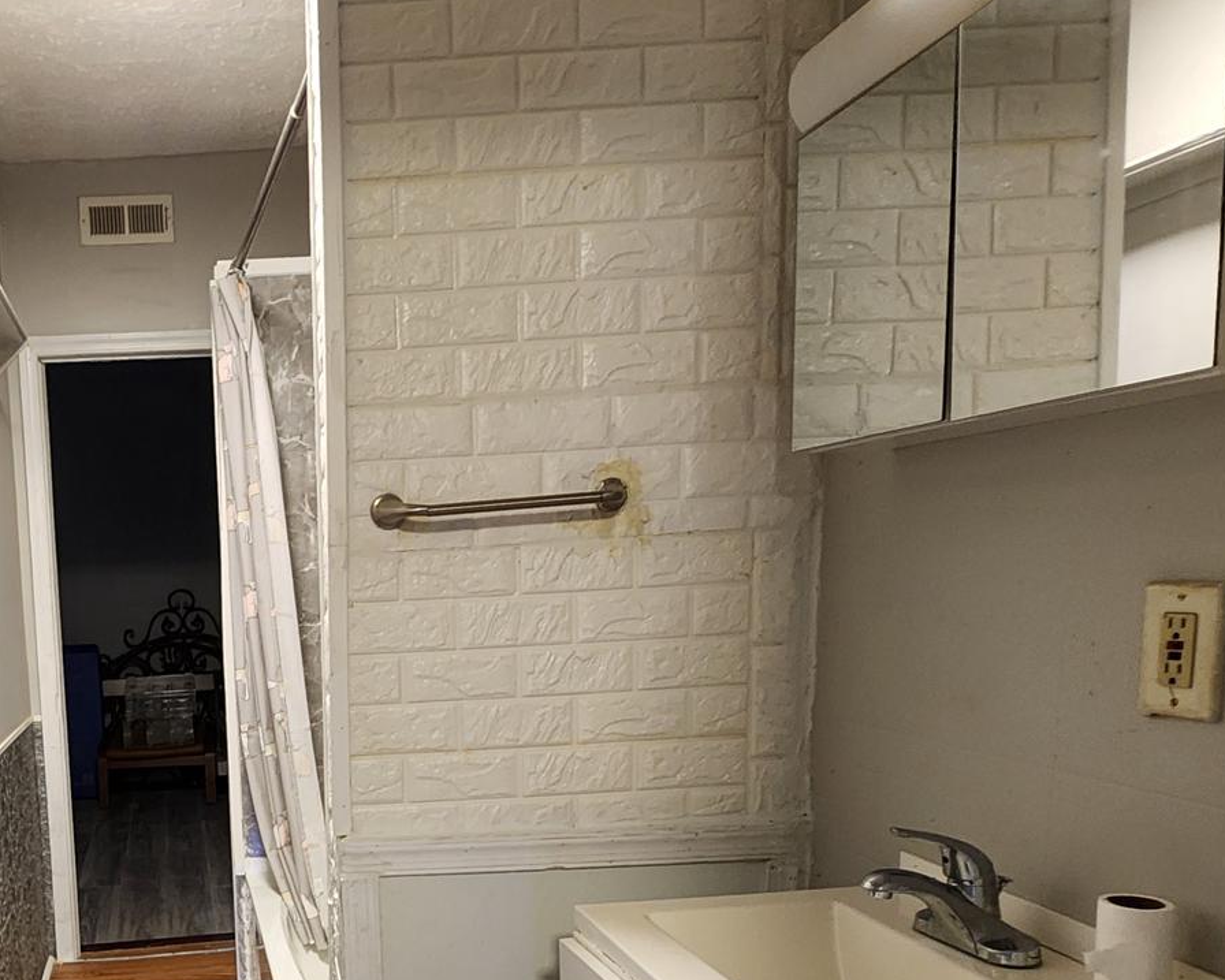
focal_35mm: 29
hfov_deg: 54.3
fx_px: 1052
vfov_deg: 48.1
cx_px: 172
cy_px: 733
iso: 320
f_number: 2.2
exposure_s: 1/30
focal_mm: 2.2
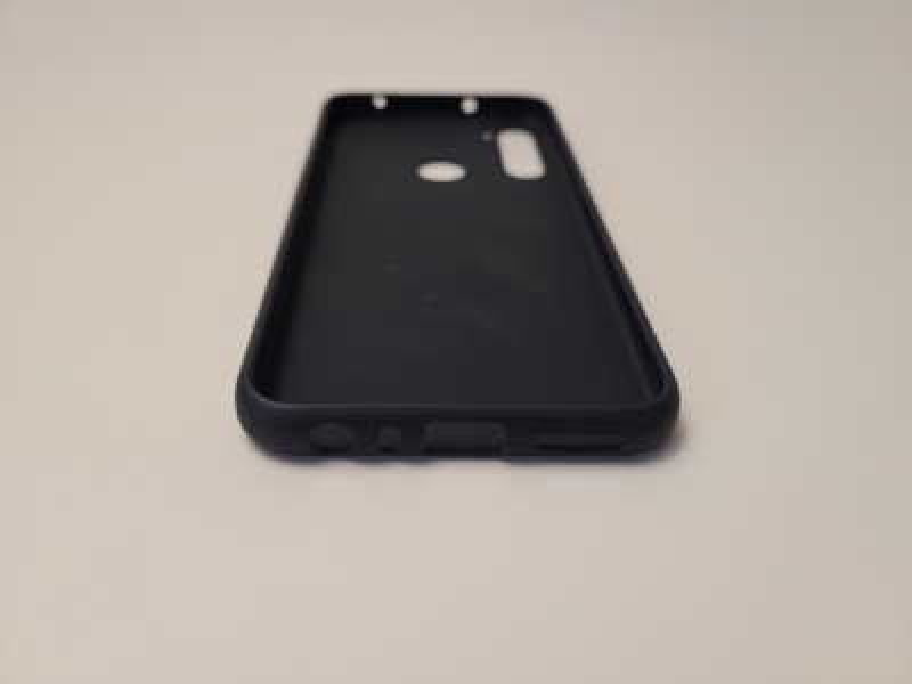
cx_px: 456
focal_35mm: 26
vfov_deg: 53.1
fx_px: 685
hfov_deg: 67.3
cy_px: 342
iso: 64
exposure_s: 1/100
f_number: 1.8
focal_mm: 5.4
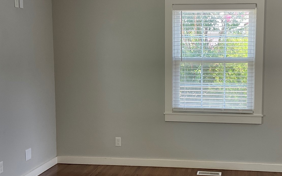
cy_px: 93
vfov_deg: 24.4
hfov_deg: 37.8
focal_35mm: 53
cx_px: 187
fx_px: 407
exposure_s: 1/60
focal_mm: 3
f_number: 1.8
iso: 32
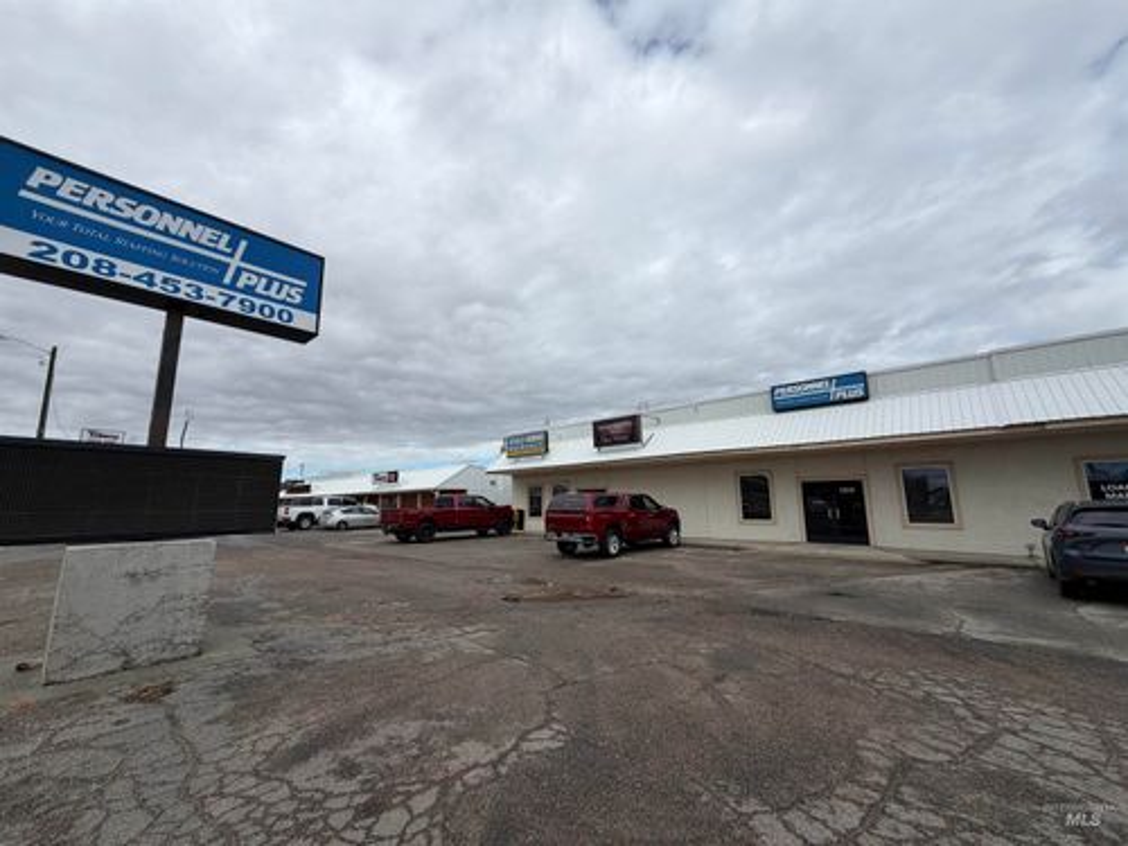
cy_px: 423
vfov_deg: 85.7
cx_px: 564
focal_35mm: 14
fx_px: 456
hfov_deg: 102.1
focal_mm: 2.22
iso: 20
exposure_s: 1/914
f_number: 2.2
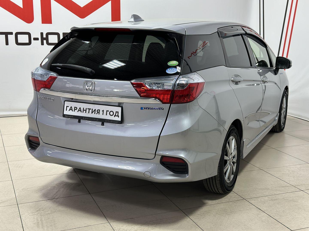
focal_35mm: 48
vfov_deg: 30.3
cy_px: 116
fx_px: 428
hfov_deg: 39.7
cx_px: 154
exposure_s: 1/100
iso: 125
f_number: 1.78
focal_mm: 6.86
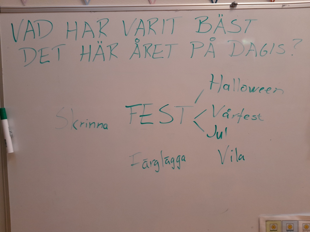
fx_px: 233
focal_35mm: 26
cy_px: 116
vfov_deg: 53.1
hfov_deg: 67.3
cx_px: 155
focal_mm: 4
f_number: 1.8
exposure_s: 1/50
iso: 125
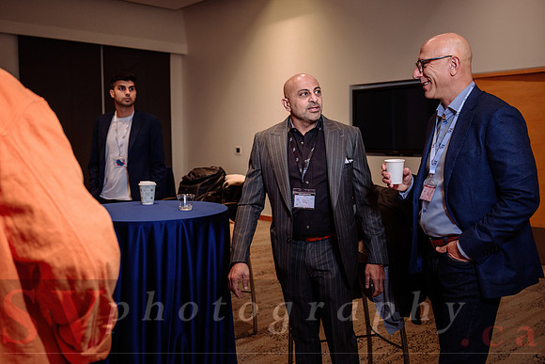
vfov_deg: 36.9
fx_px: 543
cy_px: 160
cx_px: 296
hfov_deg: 53.2
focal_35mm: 36
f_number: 3.5
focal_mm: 31.5
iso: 1000
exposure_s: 1/100
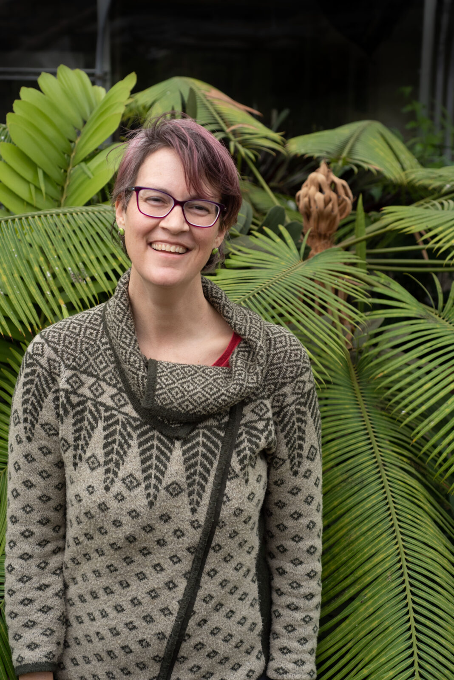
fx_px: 1134
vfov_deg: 33.4
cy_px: 340
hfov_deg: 22.6
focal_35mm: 60
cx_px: 227
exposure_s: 1/320
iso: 640
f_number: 5
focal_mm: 60
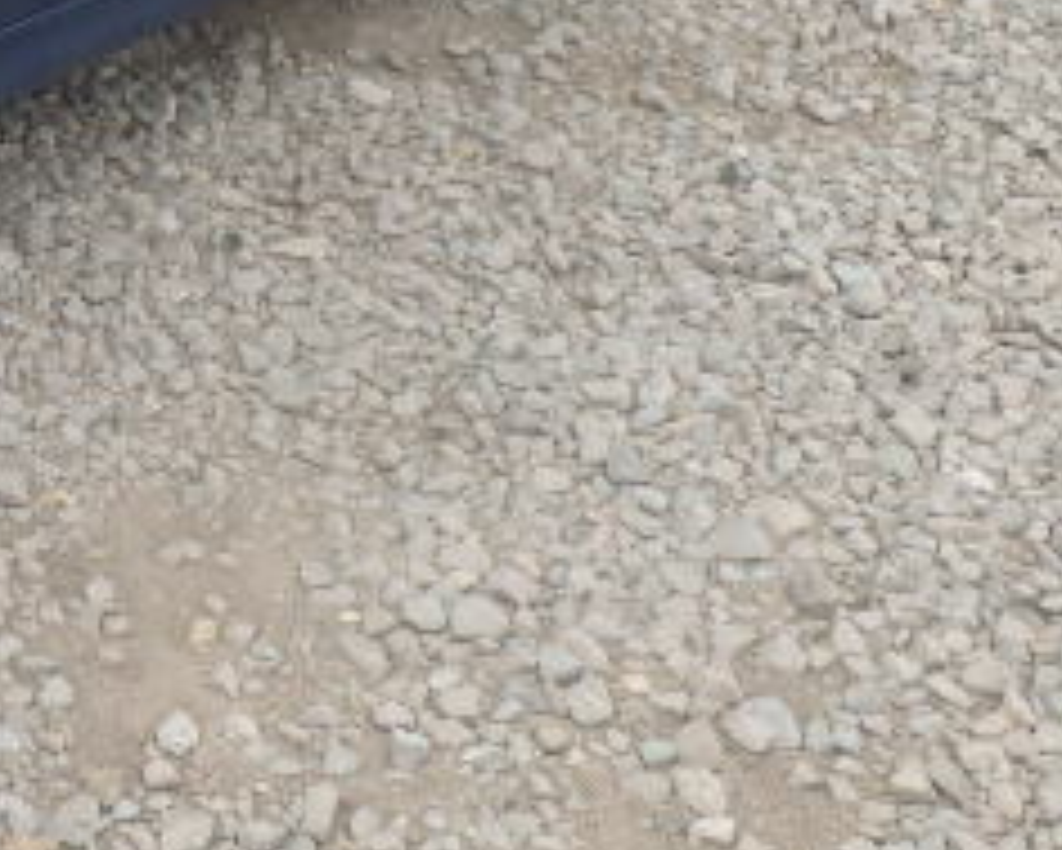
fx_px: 2830
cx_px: -292
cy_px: -166
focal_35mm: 90
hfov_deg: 19.7
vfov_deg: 16.4
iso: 125
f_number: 4.4
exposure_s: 1/100
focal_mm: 6.1
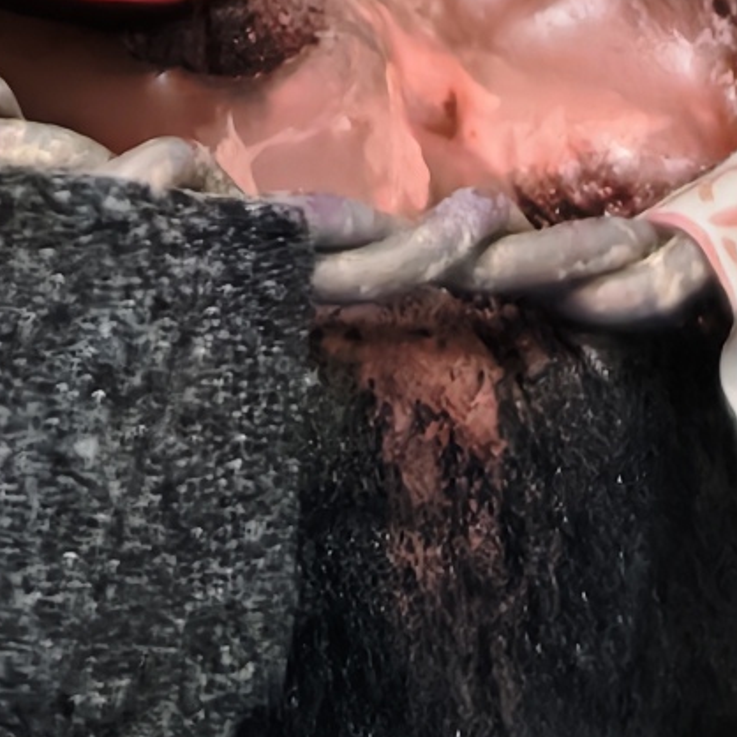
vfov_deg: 4.2
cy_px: -1924
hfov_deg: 4.4
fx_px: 9587
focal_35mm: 398
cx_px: 372
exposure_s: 1/60
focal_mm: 8.72
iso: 250
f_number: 1.63
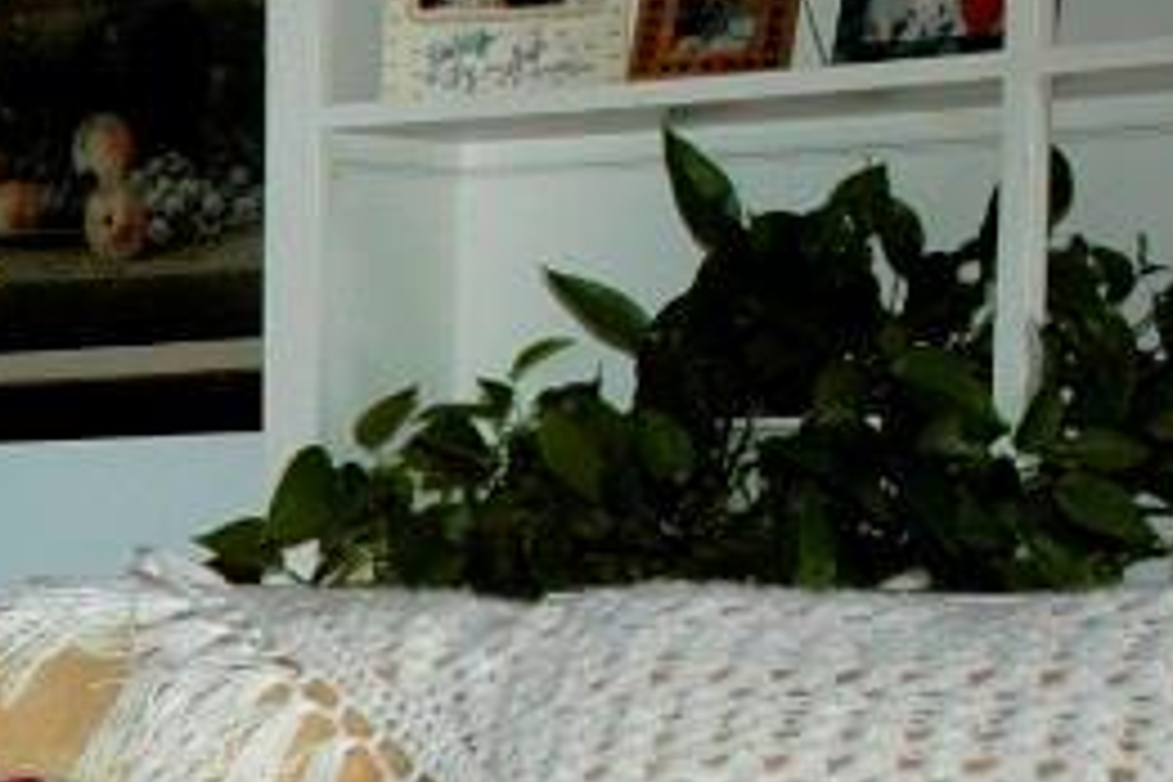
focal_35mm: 141
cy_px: 917
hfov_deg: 13.4
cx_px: -782
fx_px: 4594
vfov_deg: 9.6
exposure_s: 1/60
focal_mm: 24
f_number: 6.3
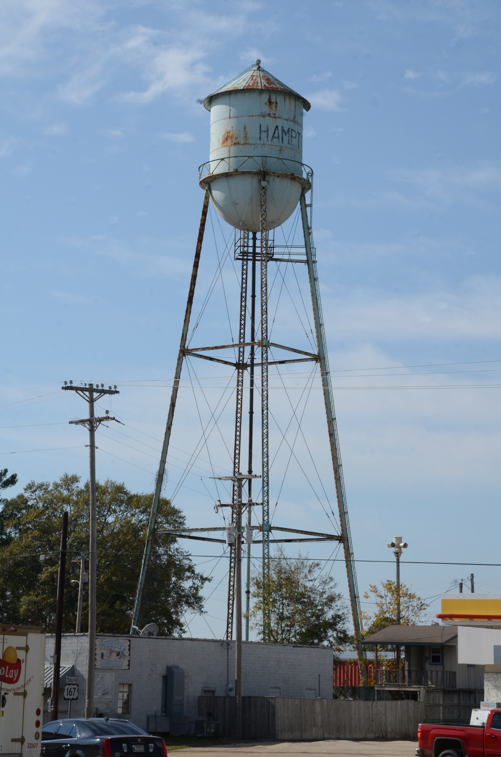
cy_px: 378
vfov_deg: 20.7
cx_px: 250
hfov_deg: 13.8
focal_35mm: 99
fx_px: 2076
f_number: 16
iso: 200
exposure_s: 1/200
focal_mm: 66
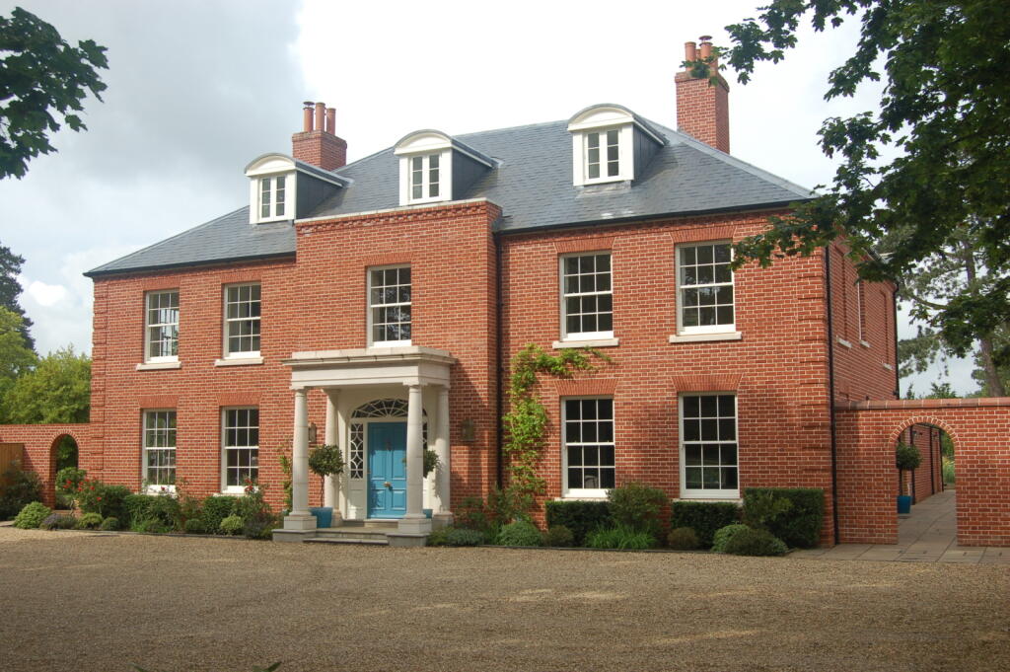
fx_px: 1093
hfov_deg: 49.6
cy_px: 336
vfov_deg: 34.2
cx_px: 505
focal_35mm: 39
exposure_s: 1/250
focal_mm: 26
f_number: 8
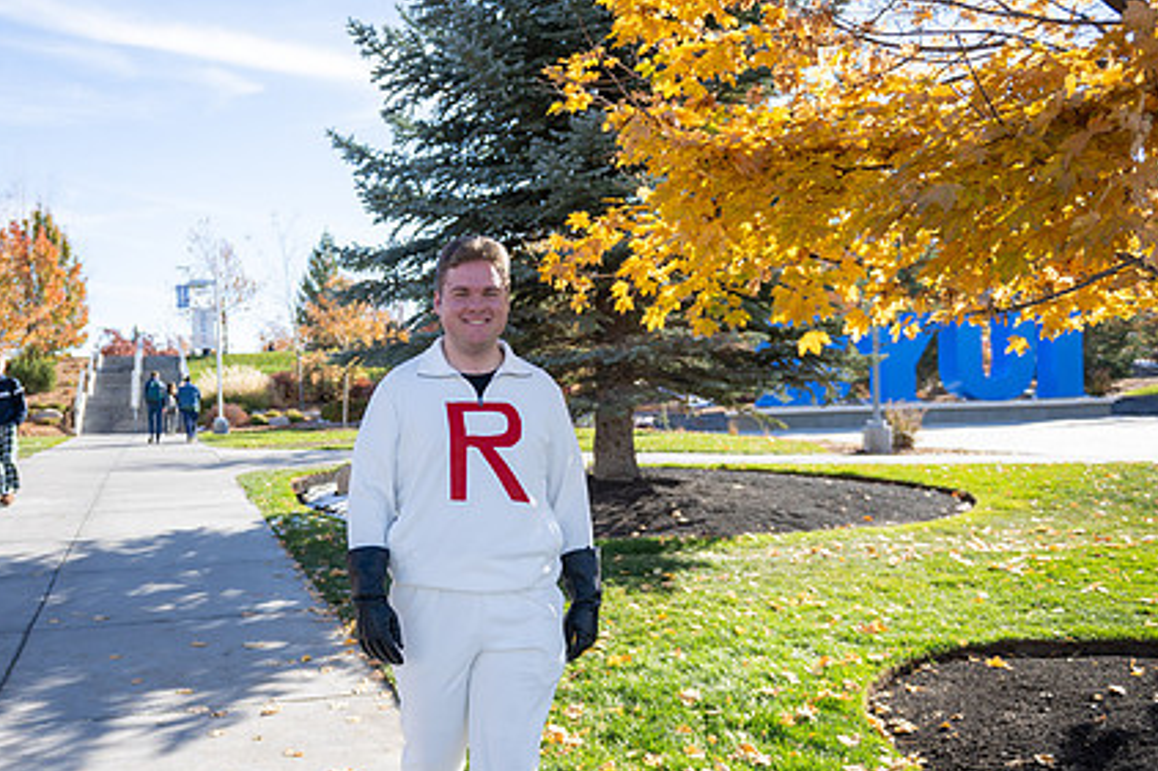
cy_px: 460
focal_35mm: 33
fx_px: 1061
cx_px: 423
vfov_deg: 39.8
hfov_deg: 56.4
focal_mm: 24
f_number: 2.8
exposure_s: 1/800
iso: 100
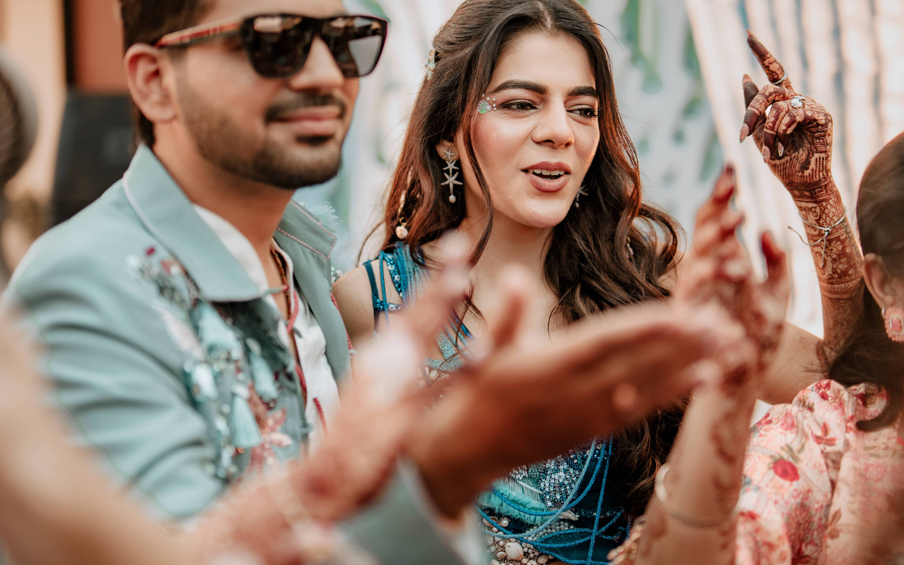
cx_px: 455
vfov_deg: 20.0
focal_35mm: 65
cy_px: 234
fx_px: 1601
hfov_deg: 31.5
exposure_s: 1/500
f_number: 1.4
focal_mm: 50
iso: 400
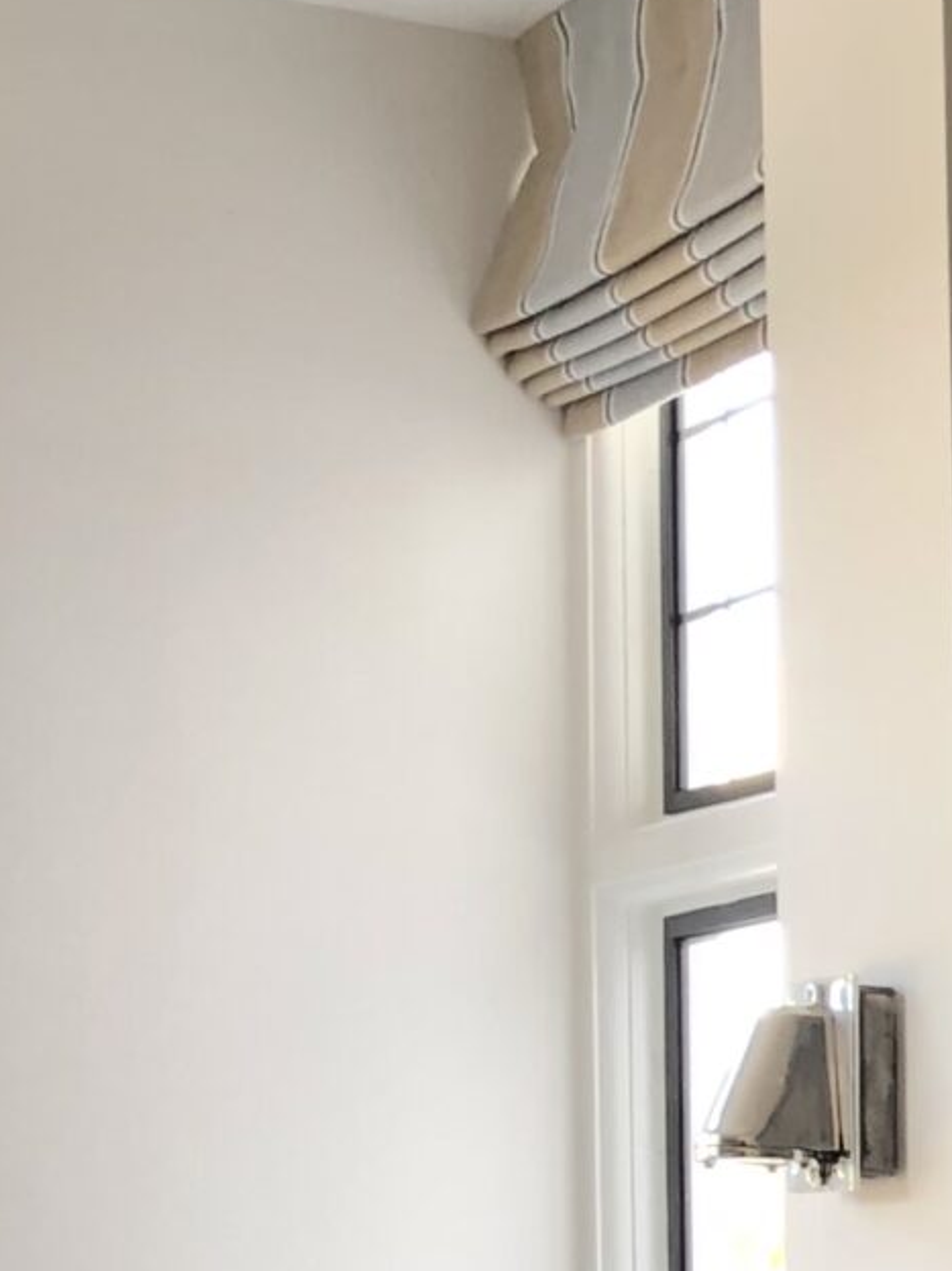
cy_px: 1699
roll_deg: -1.7
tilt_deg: -1.6
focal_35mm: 115
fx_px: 4218
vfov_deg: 16.1
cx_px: 1949
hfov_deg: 11.5
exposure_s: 1/60
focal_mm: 3.99
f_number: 1.8
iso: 125
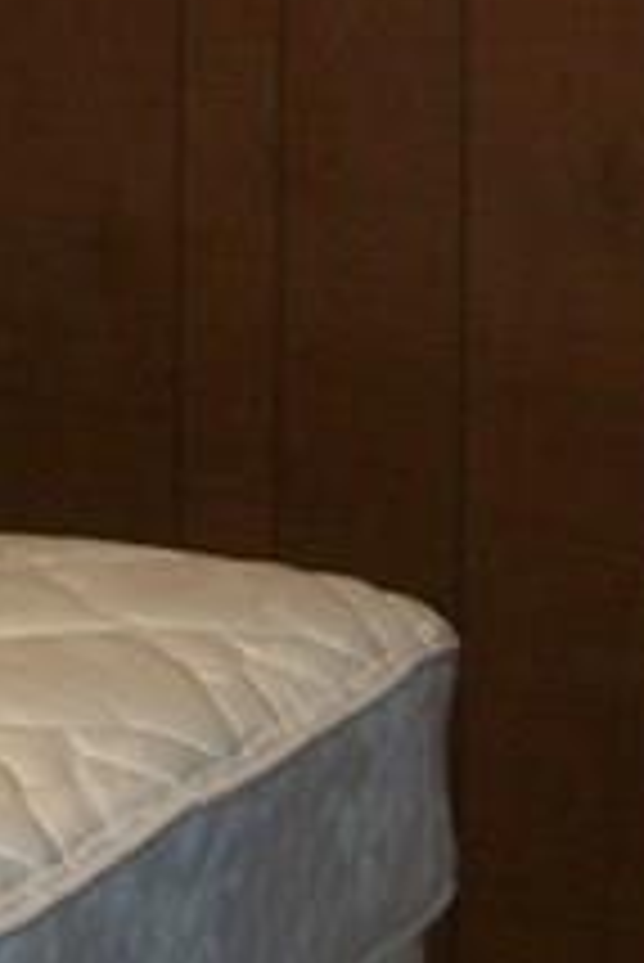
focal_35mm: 159
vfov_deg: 12.5
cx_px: -585
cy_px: -288
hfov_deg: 8.3
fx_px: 4259
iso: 160
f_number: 2.9
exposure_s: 1/30
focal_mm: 5.7
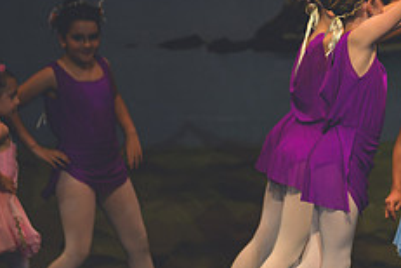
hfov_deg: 2.7
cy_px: 171
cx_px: 375
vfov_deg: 1.8
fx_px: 8398
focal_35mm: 754
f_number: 2.8
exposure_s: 1/500
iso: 400
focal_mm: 200
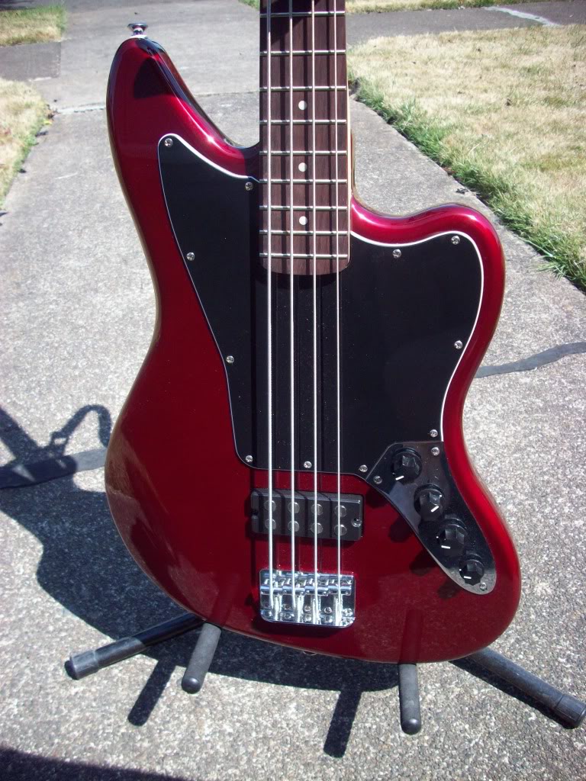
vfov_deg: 50.1
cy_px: 390
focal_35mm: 37
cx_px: 293
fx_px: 835
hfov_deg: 38.7
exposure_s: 1/538
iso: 80
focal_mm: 6.2
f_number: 2.8
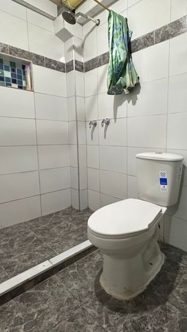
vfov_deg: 83.8
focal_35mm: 21
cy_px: 163
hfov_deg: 51.9
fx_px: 185
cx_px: 134
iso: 320
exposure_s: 1/83
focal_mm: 2.22
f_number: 2.2
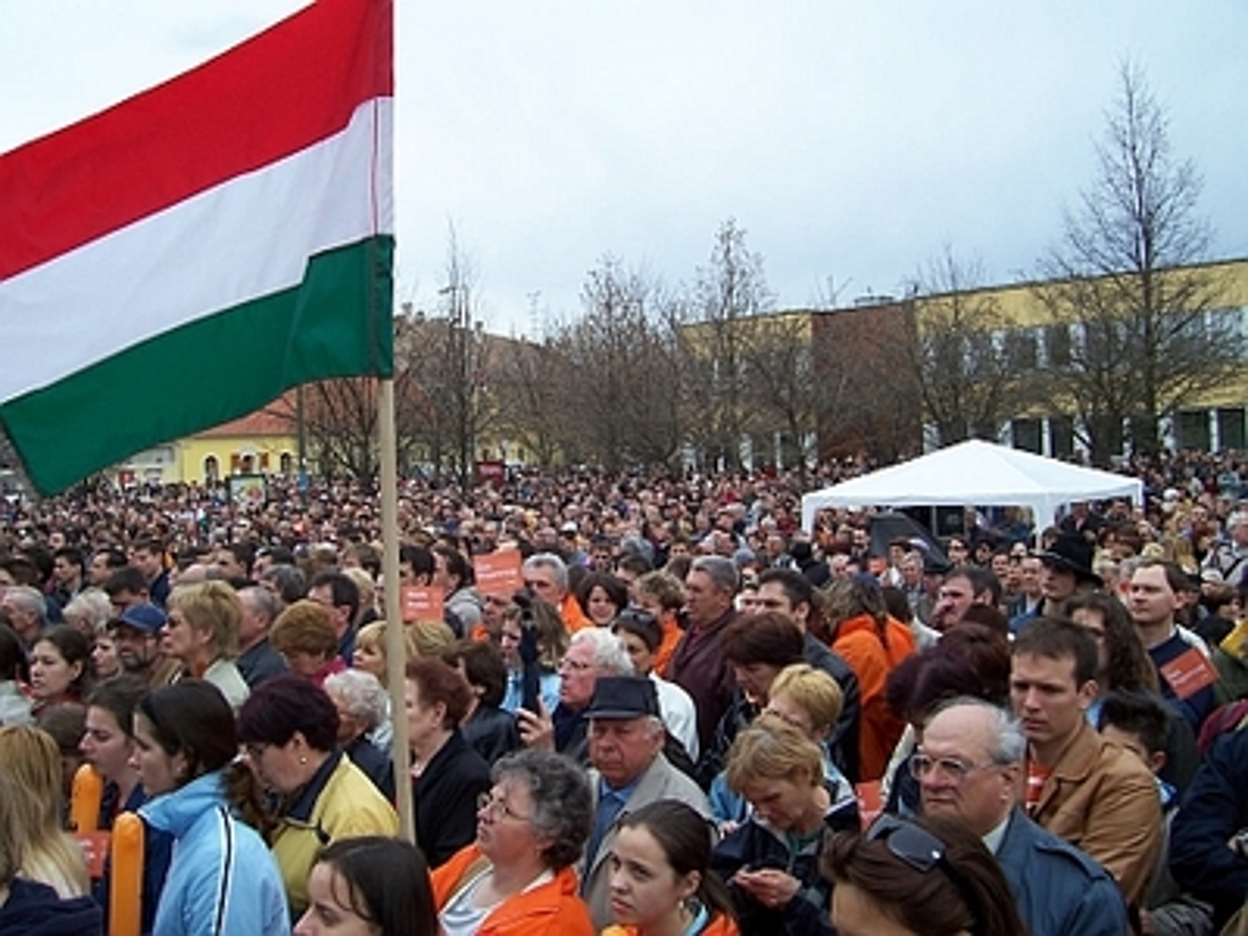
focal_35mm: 34
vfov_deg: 41.8
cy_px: 468
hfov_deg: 54.0
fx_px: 1226
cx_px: 624
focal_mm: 5.6
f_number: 5.6
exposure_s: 1/125
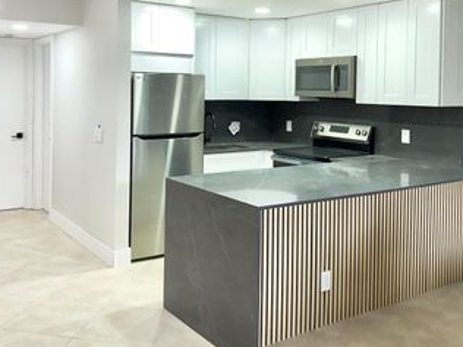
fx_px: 508
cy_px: 103
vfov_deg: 37.1
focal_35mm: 38
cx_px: 211
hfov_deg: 48.9
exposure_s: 1/60
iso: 160
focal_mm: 6.76
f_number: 1.78
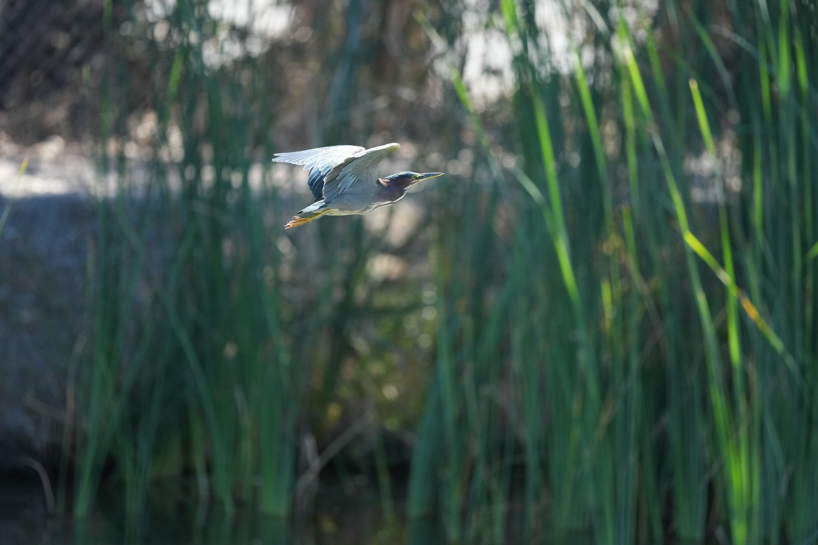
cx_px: 409
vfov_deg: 3.4
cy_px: 272
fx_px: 9088
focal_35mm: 400
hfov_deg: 5.2
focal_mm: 400
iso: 2500
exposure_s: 1/2500
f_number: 4.5
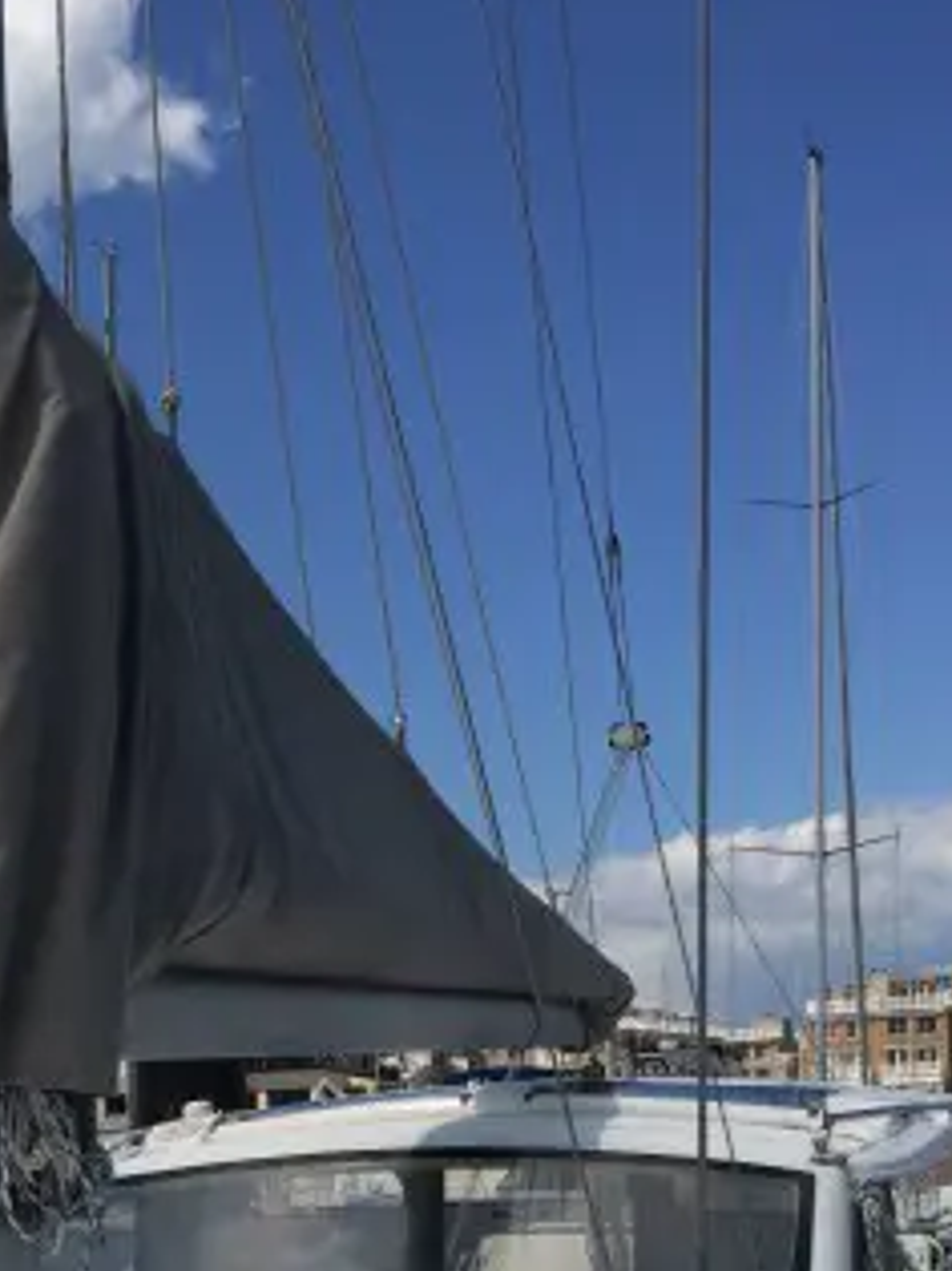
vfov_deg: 29.6
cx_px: 315
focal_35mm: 61
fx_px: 2238
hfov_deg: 23.9
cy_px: 1271
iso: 32
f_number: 2.2
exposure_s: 1/3731
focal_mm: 4.12
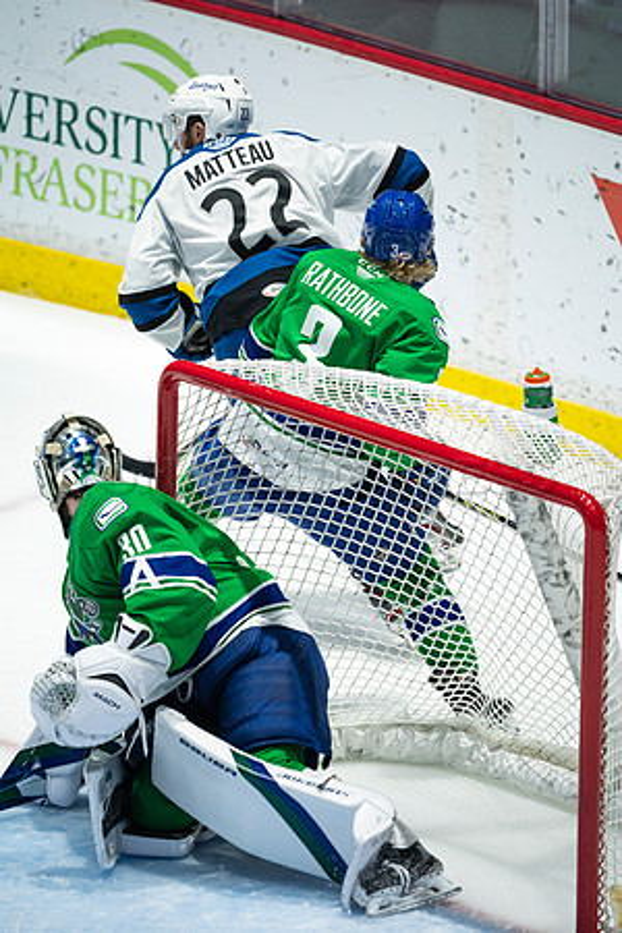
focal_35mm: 600
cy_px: 466
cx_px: 311
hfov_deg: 2.3
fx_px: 15549
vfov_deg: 3.4
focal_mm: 600
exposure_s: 1/1000
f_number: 4
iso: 2000
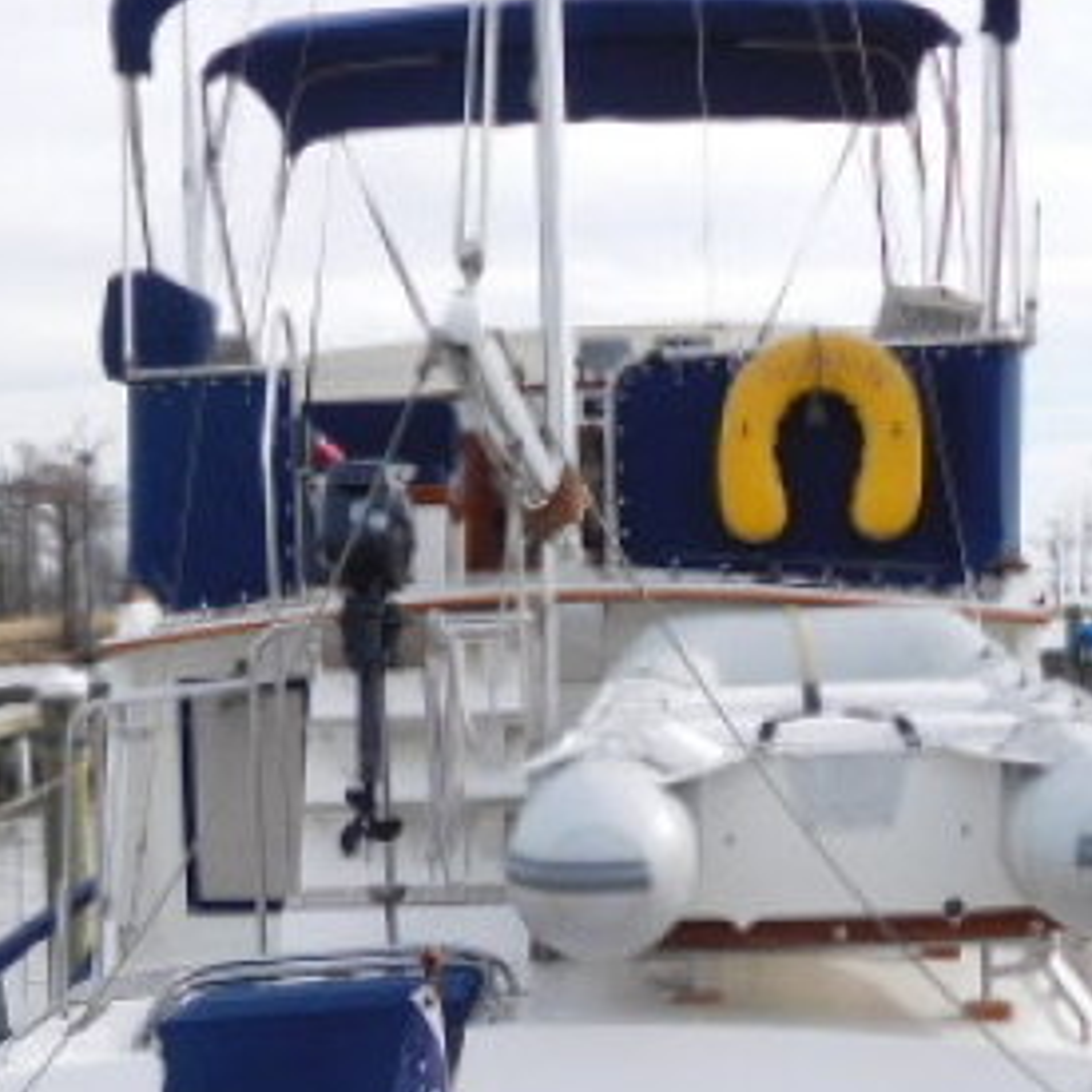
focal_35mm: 90
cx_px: 306
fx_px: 3212
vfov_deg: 18.6
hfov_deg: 19.2
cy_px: 1160
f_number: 3.8
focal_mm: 6.2
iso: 125
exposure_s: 1/800
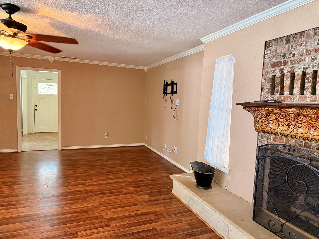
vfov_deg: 56.8
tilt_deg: -4.2
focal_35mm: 24
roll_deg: -1.9
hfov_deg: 71.6
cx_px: 160
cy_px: 120
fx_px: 221
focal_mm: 6.76
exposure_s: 1/60
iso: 400
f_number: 1.78
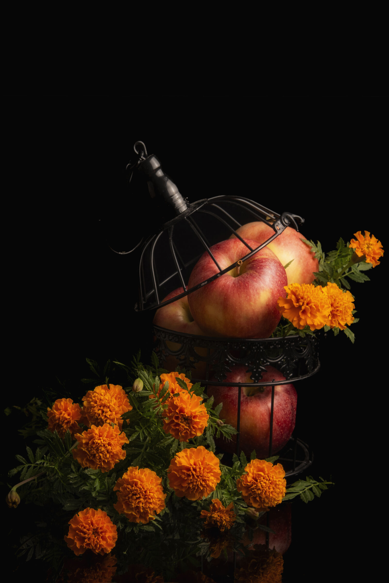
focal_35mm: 66
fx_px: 1069
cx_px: 194
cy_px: 292
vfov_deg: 30.5
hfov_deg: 20.6
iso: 320
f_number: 10
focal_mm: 66
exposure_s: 1/6
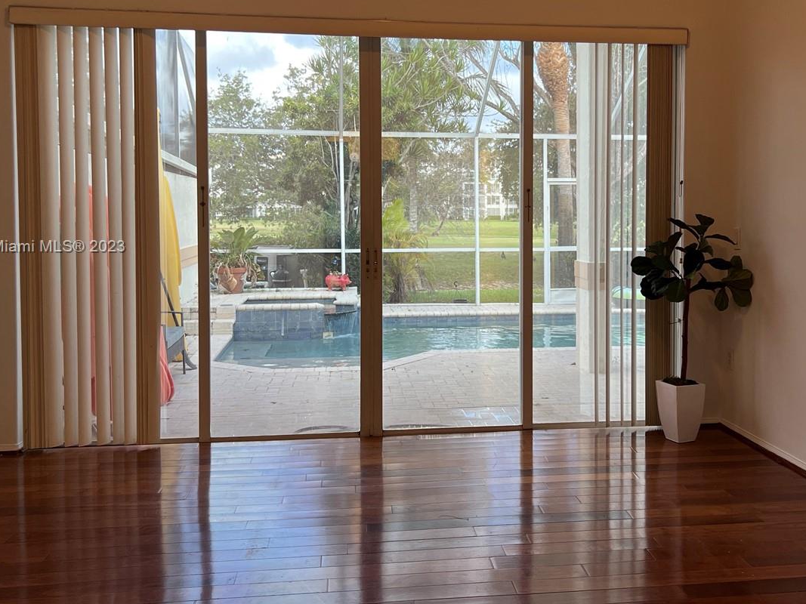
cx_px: 488
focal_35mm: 39
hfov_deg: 47.6
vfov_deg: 36.7
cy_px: 248
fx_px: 908
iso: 80
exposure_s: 1/60
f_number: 1.5
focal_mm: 5.7
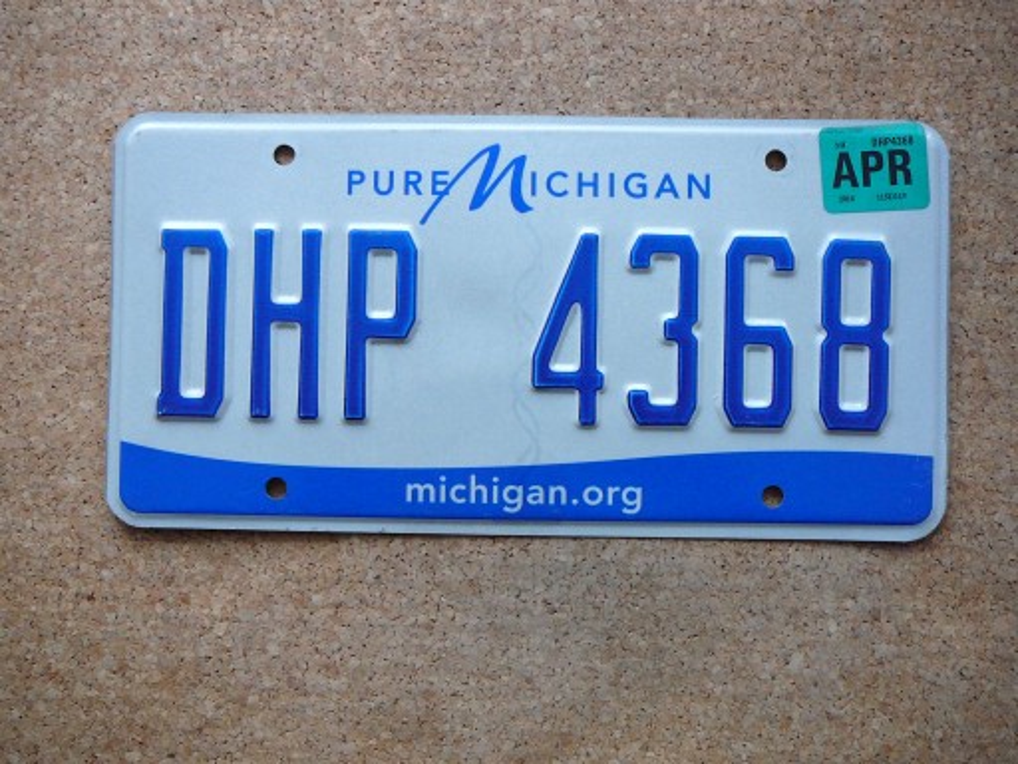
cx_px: 509
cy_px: 382
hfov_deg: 52.6
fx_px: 1029
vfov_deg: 40.7
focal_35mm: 35
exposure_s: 1/15
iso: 200
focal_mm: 5.2
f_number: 2.8
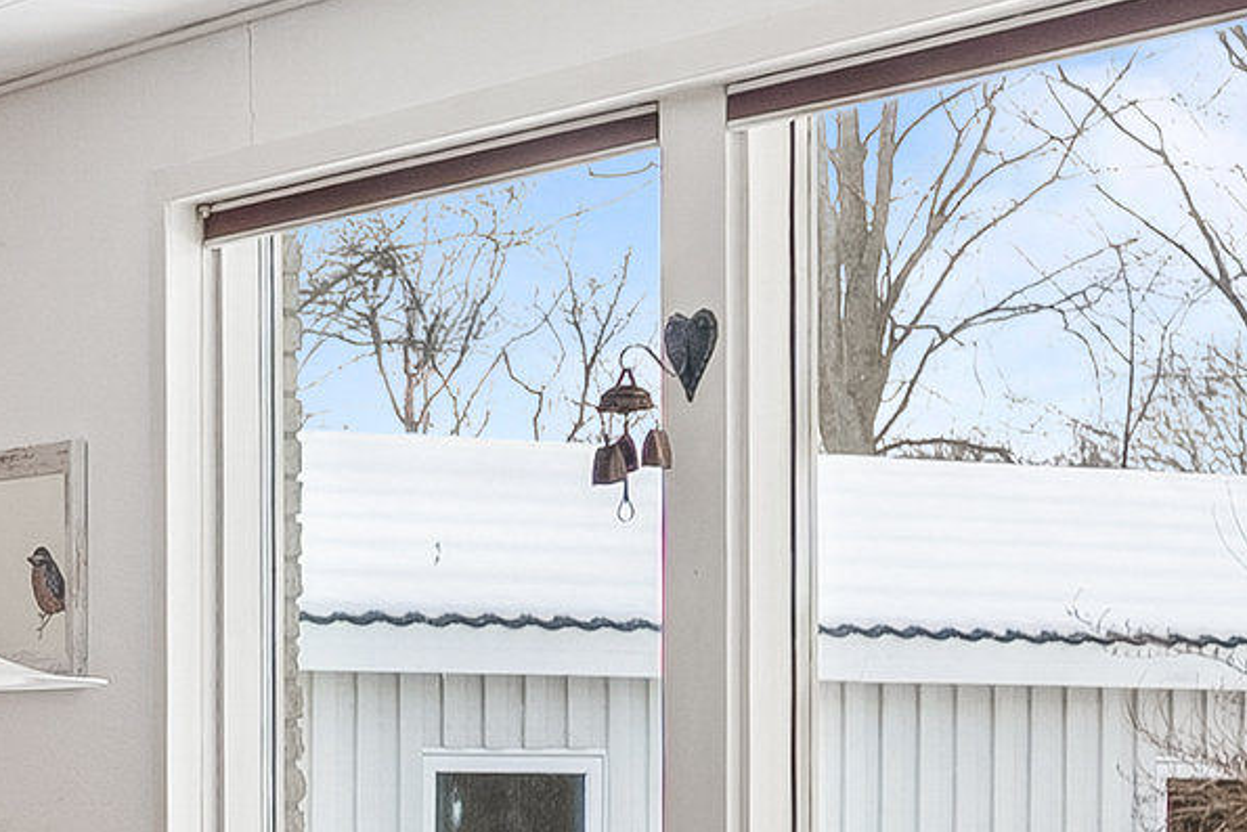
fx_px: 4019
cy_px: 884
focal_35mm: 116
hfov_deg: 17.0
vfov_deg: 11.7
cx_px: -187
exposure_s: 1/200
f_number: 4
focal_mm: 23
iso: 400
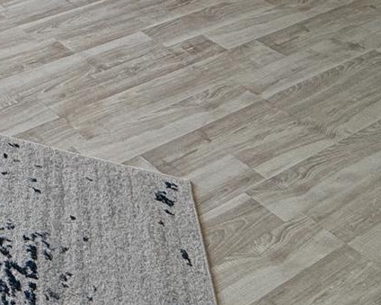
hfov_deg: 22.8
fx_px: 744
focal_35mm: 66
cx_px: -207
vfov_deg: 17.9
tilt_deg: -10.5
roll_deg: -0.4
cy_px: -260
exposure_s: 1/200
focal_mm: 2.22
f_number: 2.2
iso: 64
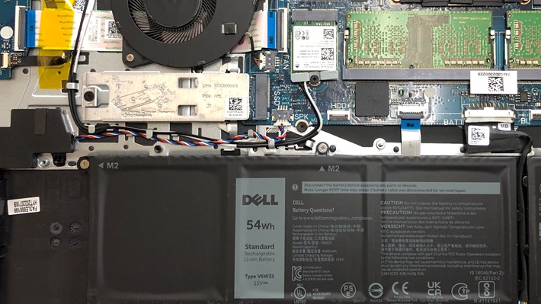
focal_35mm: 44
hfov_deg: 46.0
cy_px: 121
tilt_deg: -87.7
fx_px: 631
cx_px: 336
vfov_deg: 27.0
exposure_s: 1/20
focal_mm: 3.99
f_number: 1.8
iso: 40
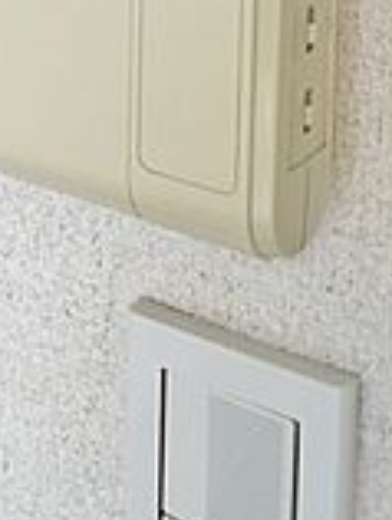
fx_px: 1325
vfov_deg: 20.2
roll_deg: -1.0
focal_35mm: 88
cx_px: -30
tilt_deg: -6.3
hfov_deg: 16.4
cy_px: -171
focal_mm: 4.15
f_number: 2.2
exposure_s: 1/40
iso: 25
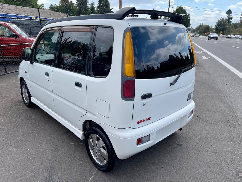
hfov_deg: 69.4
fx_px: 175
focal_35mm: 25
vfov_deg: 54.9
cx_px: 121
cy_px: 91
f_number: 1.6
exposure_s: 1/1883
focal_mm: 5.1
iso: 32
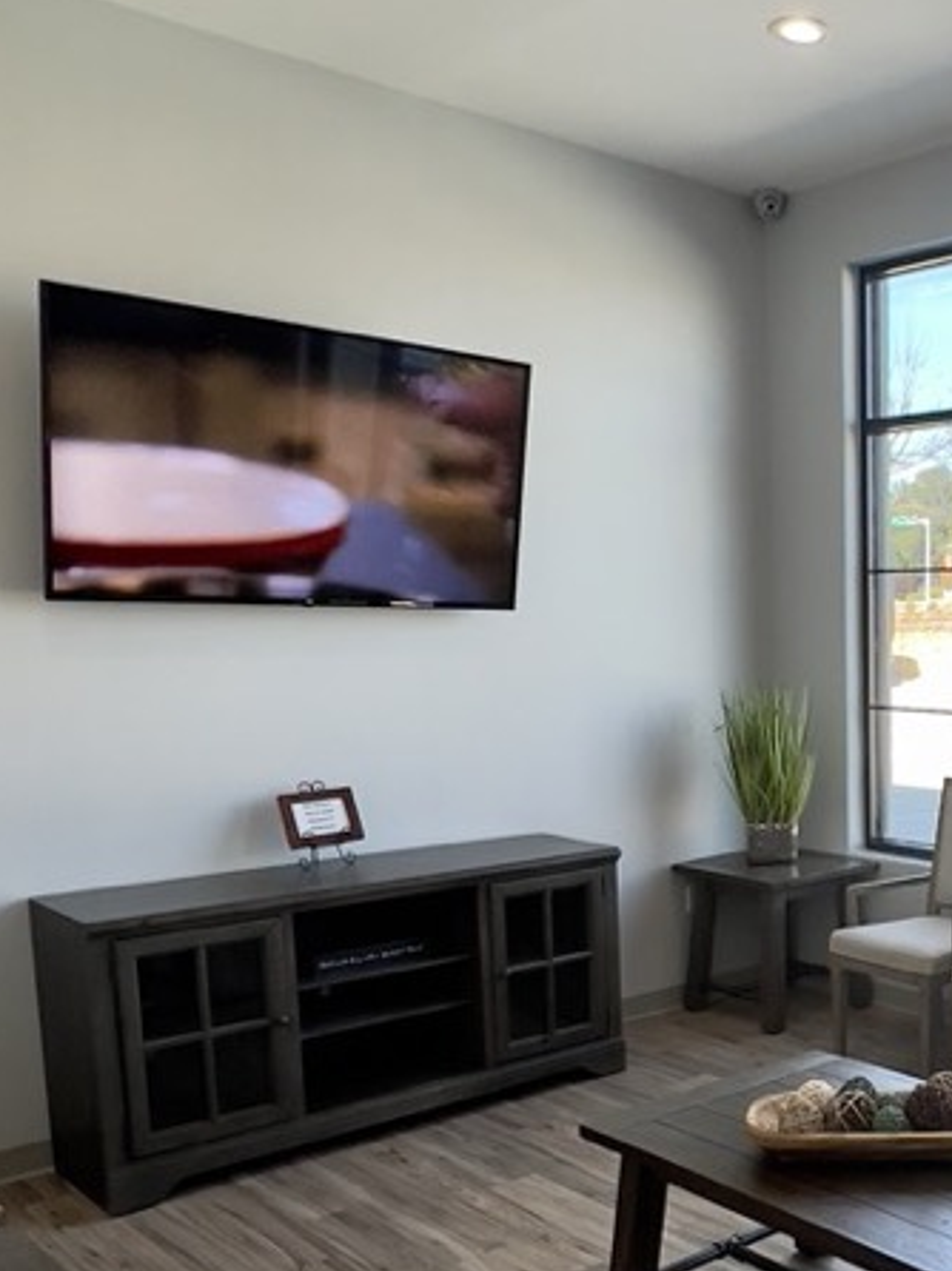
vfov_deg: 51.9
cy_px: 824
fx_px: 1285
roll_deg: -0.3
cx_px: 946
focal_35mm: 35
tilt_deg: -8.3
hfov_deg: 36.6
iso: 50
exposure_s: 1/122
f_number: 1.8
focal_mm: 1.57
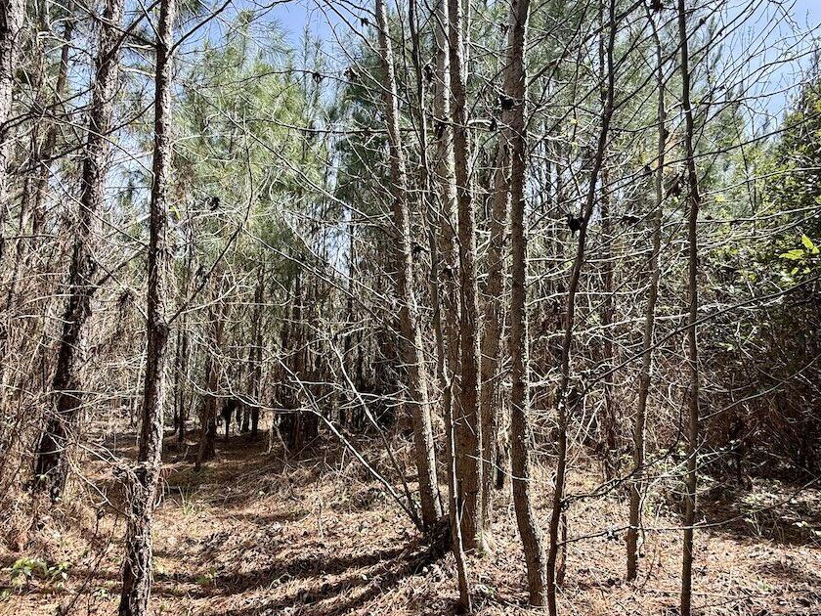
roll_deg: +1.3
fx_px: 474
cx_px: 407
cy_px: 341
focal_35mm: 20
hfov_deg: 81.7
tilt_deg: +9.0
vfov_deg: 65.8
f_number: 2.2
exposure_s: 1/363
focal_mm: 2.22
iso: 50
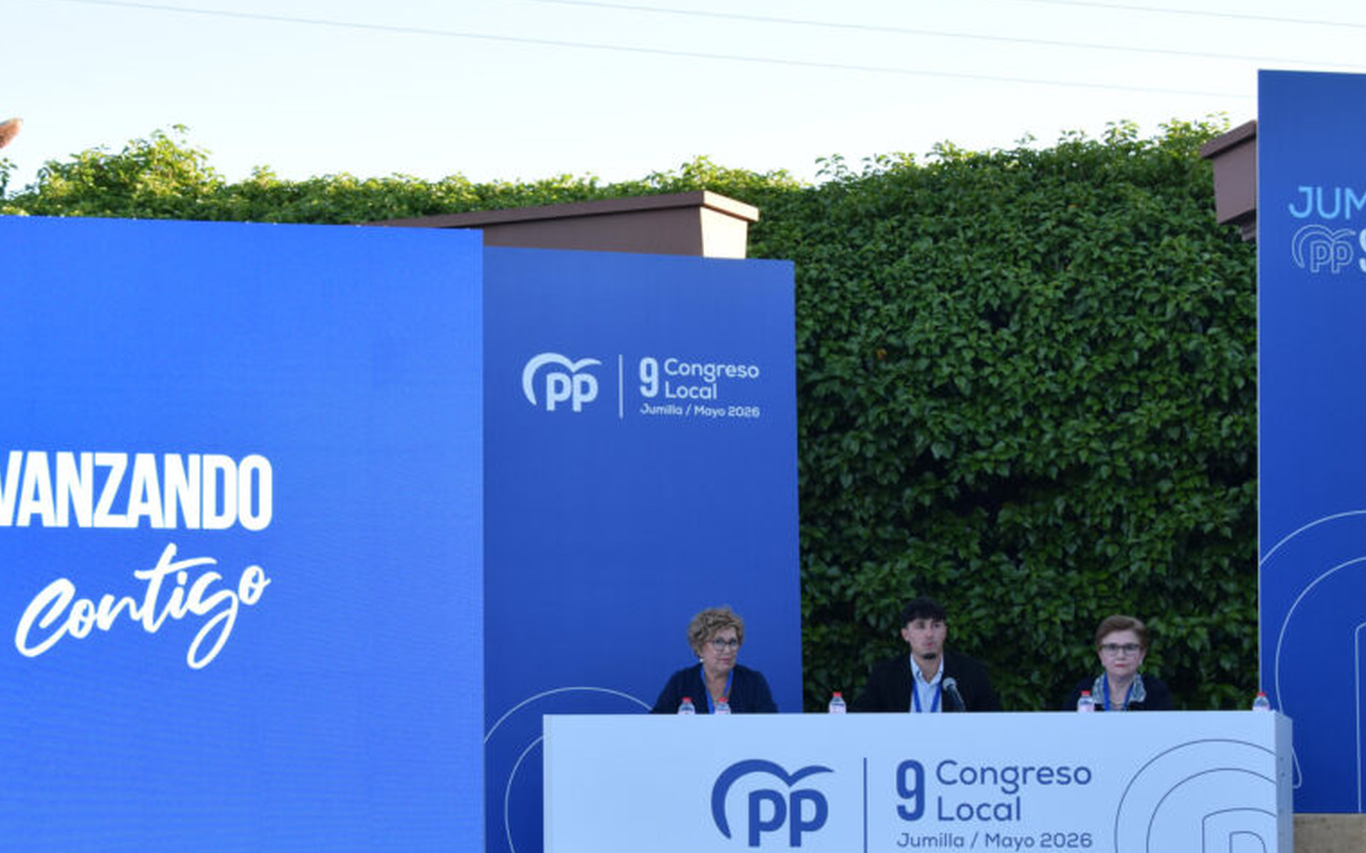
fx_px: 3685
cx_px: 542
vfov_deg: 13.2
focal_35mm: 99
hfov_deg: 21.0
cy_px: 494
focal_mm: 48
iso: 400
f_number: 8
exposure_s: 1/250
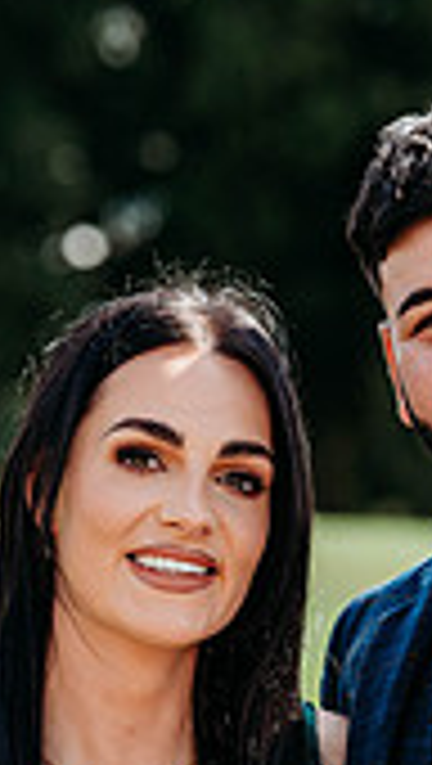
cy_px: 945
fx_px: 4771
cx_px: 412
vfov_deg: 9.0
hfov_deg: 5.2
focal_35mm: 235
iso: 100
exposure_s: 1/500
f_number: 3.2
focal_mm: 85
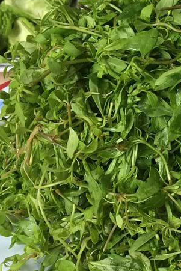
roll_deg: +3.8
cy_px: 147
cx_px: 210
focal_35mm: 69
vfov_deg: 29.2
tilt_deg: -43.3
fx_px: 520
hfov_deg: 18.8
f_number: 2.2
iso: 64
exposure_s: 1/33
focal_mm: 4.15
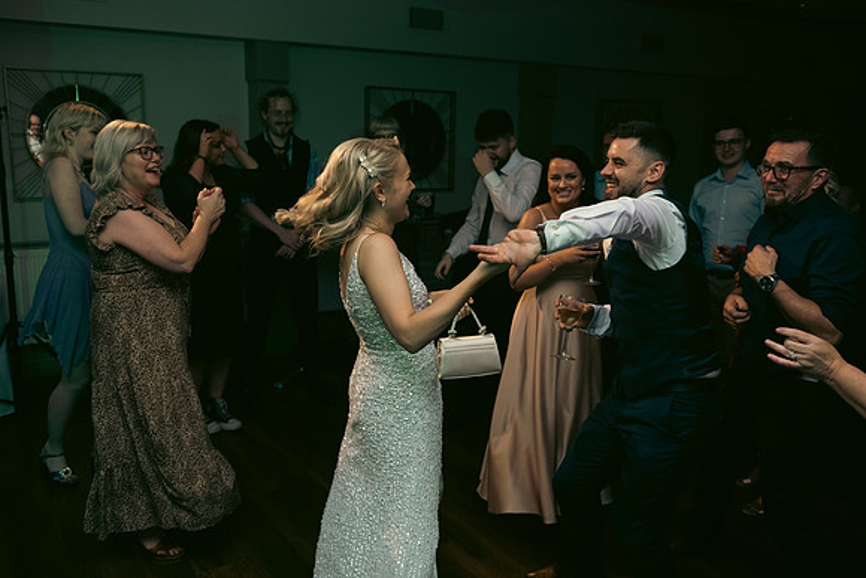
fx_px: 770
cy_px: 289
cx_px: 433
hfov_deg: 58.7
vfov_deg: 41.1
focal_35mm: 32
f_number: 3.5
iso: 800
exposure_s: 1/160
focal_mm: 32
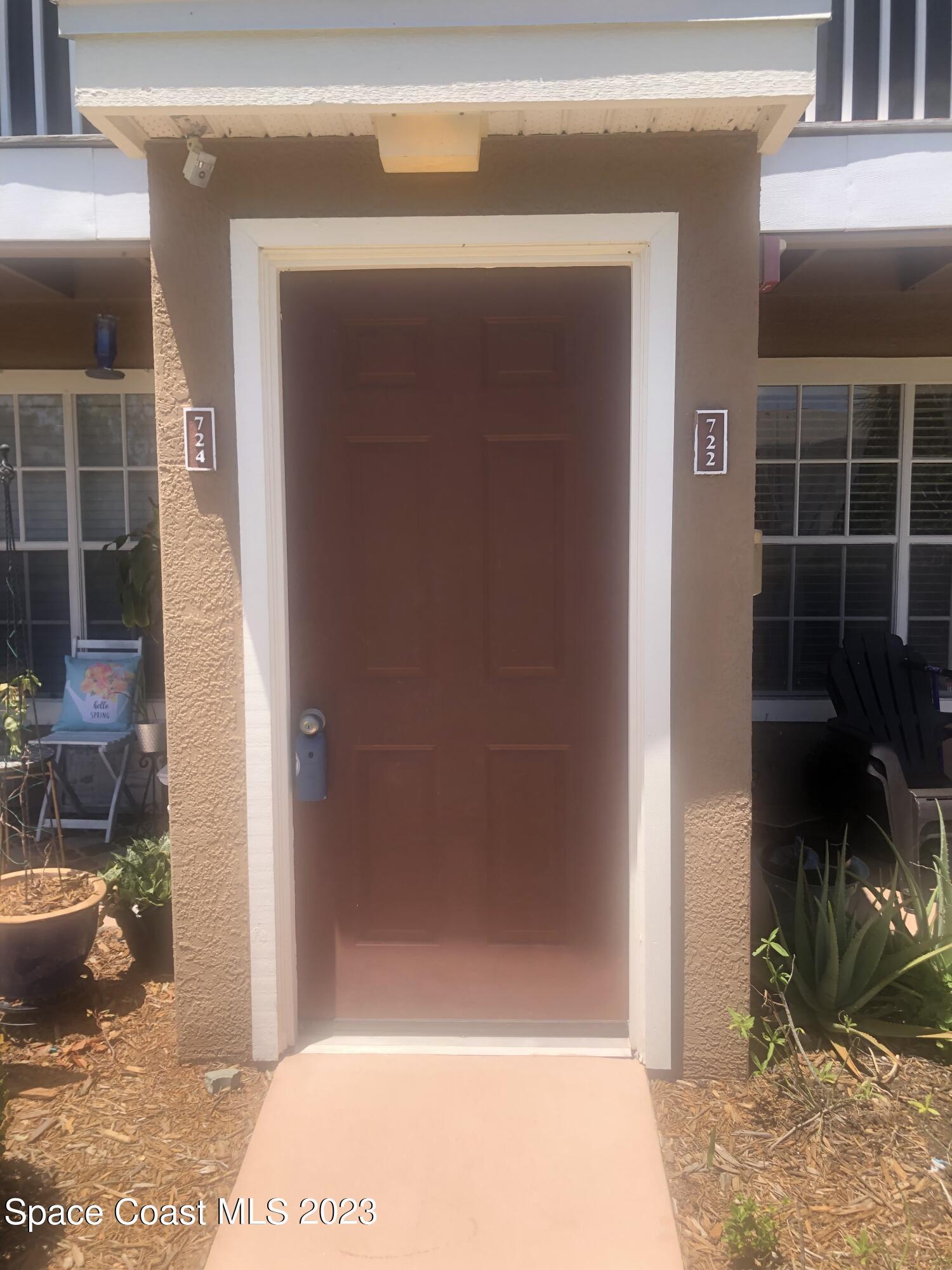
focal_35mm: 28
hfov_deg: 49.7
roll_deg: +2.3
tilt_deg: -3.5
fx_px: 1027
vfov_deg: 63.4
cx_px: 476
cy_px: 635
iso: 20
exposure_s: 1/747
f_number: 1.8
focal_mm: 3.99
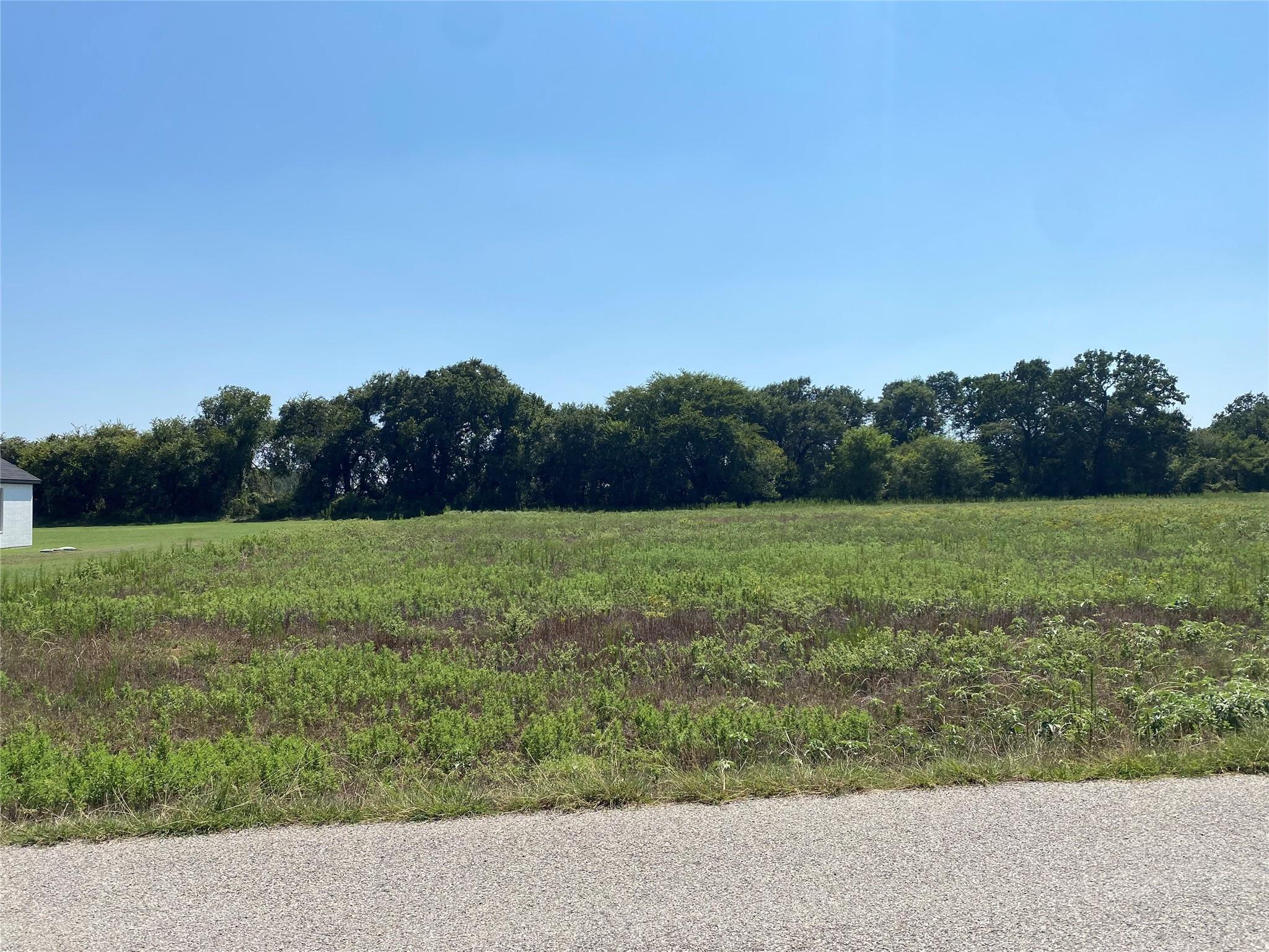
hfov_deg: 67.3
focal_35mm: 26
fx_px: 953
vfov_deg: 53.1
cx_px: 634
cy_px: 476
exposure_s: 1/4444
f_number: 1.8
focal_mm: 4.25
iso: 32
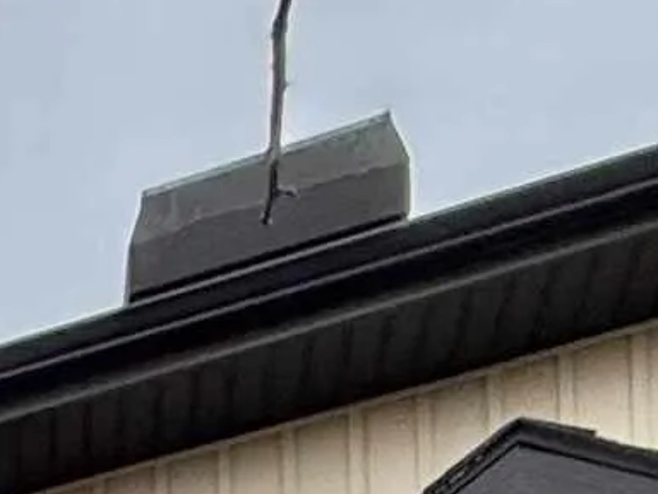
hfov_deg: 12.3
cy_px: 1885
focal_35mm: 112
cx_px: -1085
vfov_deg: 8.4
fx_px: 2129
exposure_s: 1/130
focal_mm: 2.22
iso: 50
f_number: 2.2
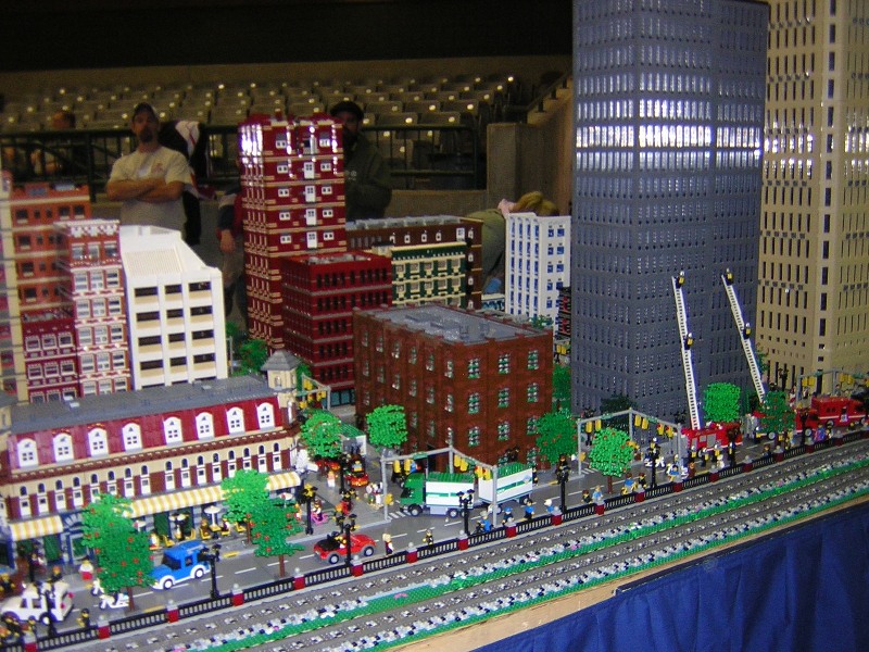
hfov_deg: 51.4
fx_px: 904
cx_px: 434
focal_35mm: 36
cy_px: 326
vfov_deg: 39.7
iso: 272
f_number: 2.6
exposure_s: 1/60.1
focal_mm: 4.7
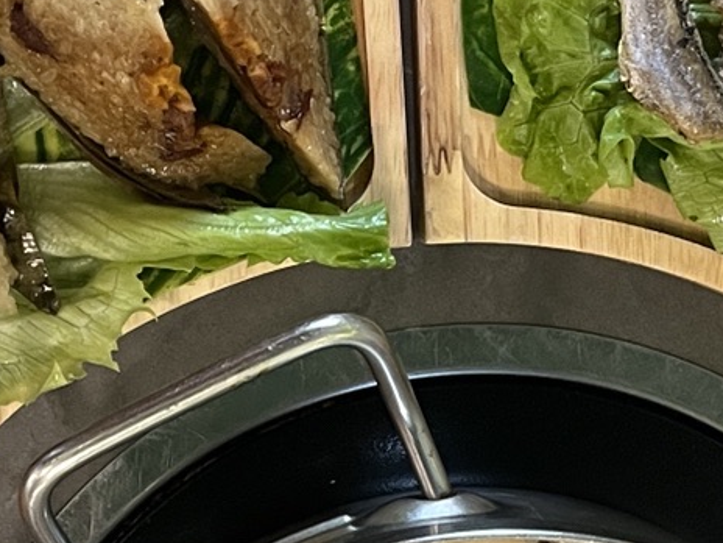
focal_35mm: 112
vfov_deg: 12.5
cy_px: 854
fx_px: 2339
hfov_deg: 17.6
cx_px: 372
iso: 200
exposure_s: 1/50
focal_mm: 5.1
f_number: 1.6
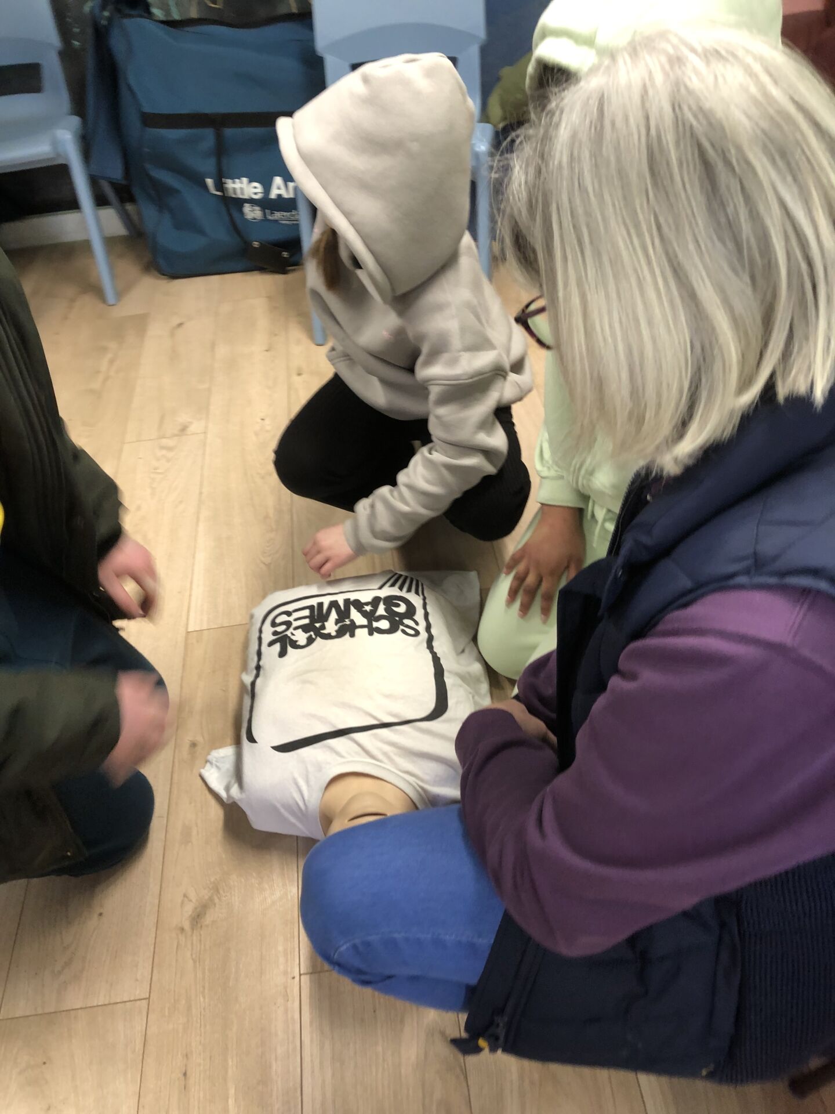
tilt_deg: -43.5
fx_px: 901
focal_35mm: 28
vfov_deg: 63.4
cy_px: 557
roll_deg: +10.7
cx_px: 418
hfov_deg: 49.7
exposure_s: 1/17
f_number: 1.8
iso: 50
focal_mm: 3.99
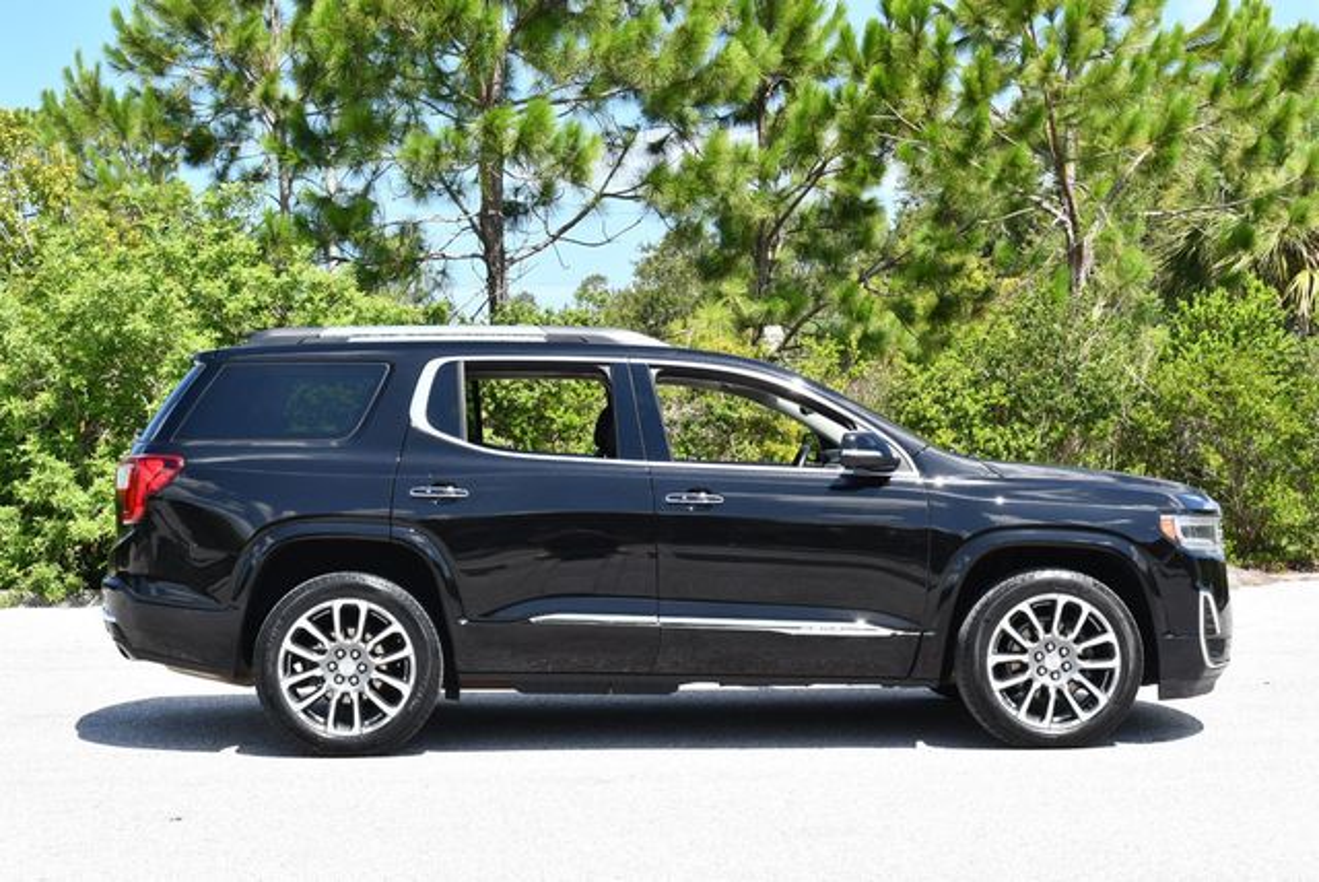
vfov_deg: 22.7
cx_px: 660
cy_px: 441
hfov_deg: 33.4
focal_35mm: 60
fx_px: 2200
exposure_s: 1/250
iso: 200
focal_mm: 30
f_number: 7.1
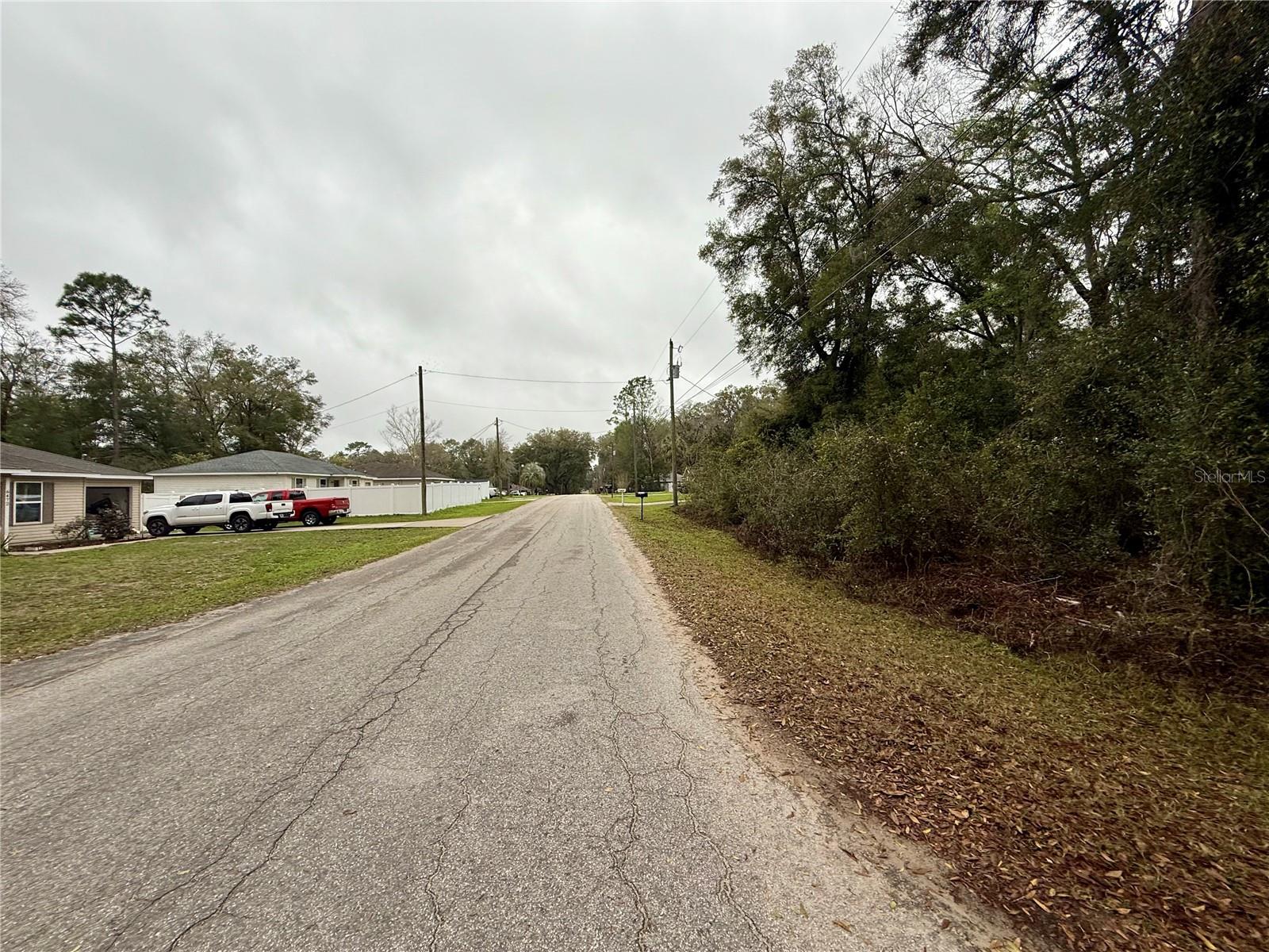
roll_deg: +0.7
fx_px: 513
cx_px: 634
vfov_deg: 85.7
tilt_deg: +3.3
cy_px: 476
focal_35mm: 14
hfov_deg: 102.1
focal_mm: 2.22
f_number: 2.2
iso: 50
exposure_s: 1/349
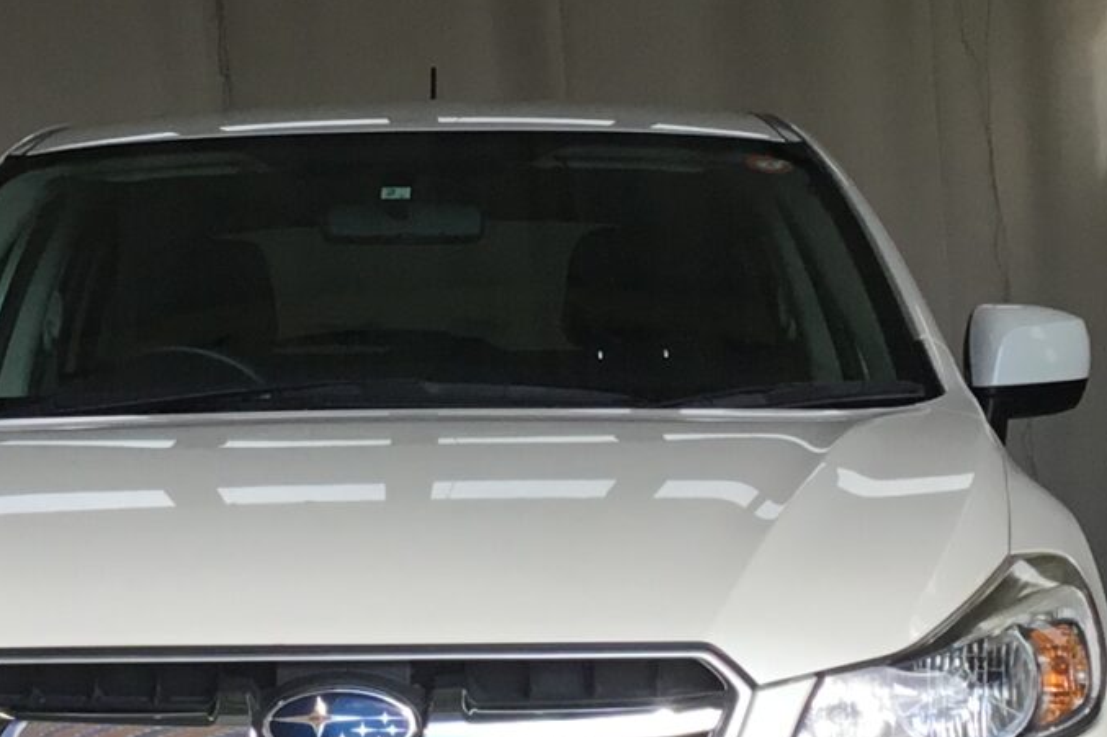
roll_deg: +0.7
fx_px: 3750
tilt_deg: +2.7
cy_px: 304
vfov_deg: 11.2
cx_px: 307
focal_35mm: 122
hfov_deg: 16.7
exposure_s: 1/405
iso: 25
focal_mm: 3.3
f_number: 2.4
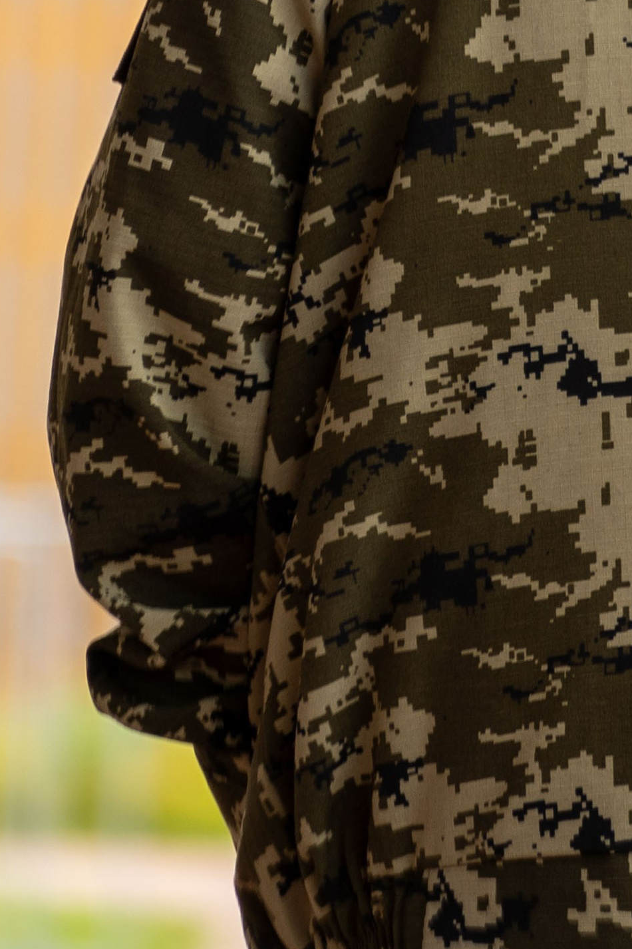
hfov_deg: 1.1
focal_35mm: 1212
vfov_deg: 1.7
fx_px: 31929
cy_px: -148
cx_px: 809
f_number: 6.3
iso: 100
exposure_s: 1/80
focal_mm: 300
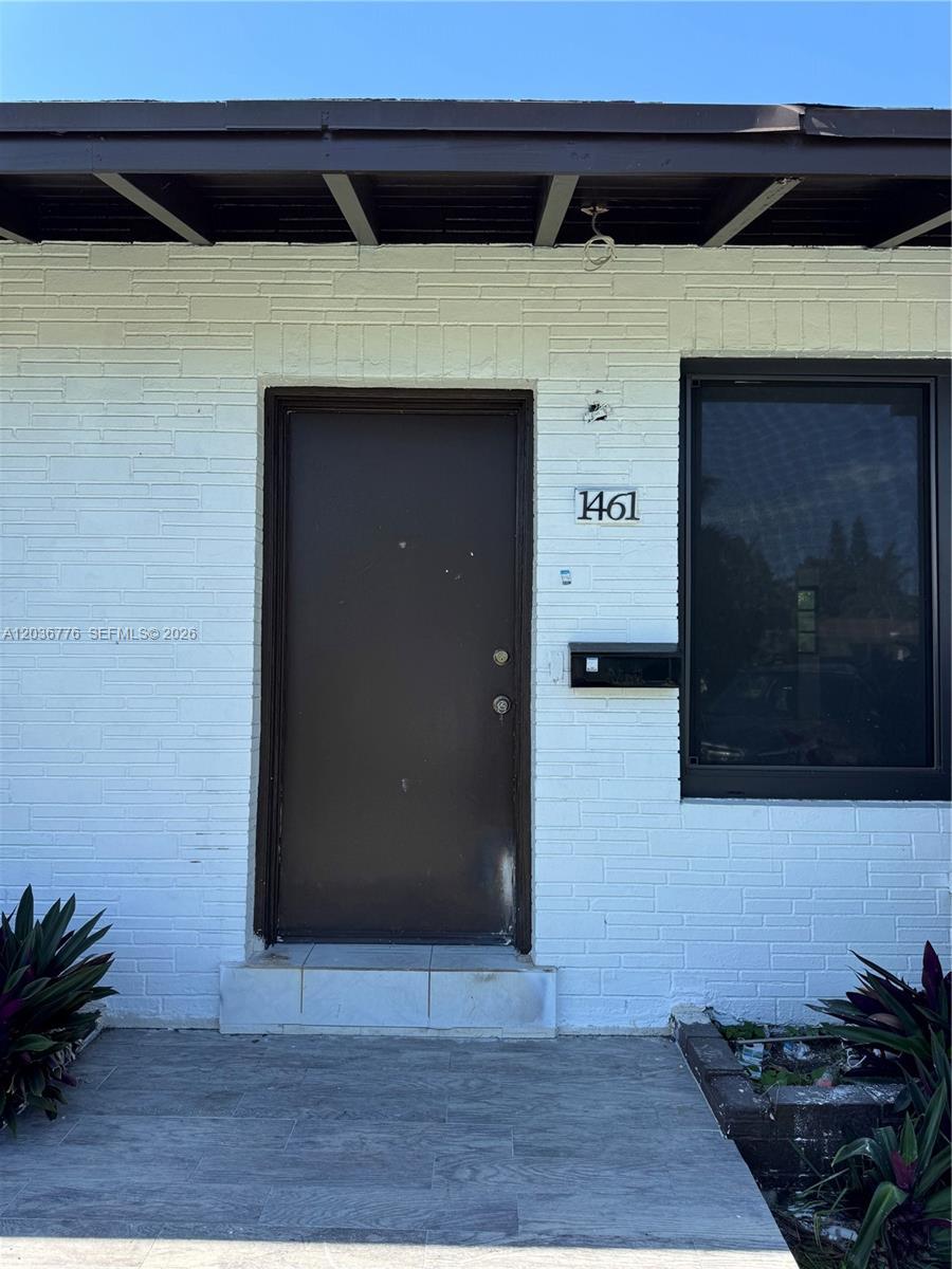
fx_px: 880
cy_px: 634
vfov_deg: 71.6
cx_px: 476
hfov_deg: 56.8
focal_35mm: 24
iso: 80
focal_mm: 6.76
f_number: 1.78
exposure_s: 1/1339
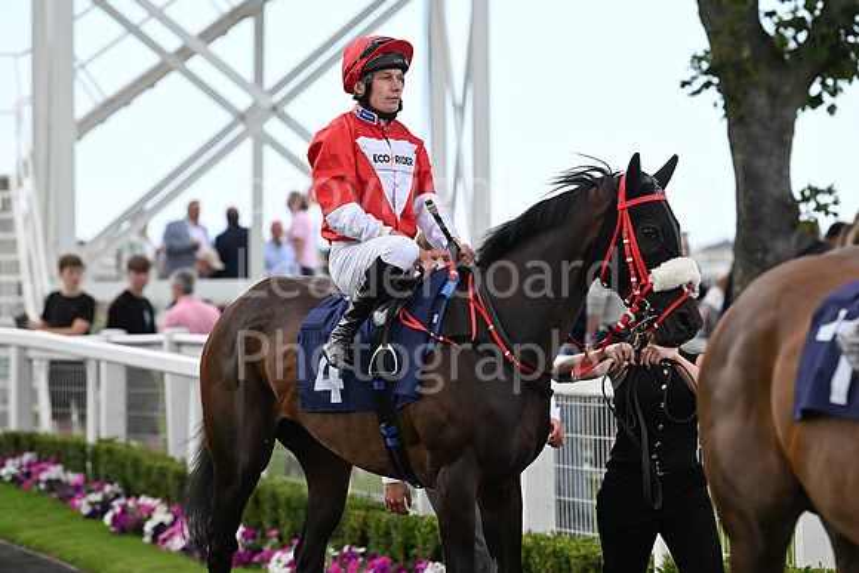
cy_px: 286
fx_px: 4773
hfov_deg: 10.3
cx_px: 430
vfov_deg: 6.9
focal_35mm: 200
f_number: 5
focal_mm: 200
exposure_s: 1/1000
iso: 500
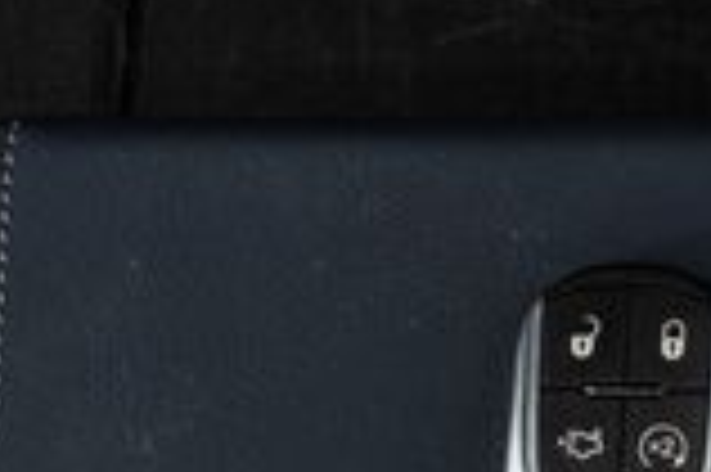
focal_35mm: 170
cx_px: 1310
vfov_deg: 7.9
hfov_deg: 11.2
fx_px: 3354
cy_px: 717
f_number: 3.5
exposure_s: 1/50
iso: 500
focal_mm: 28
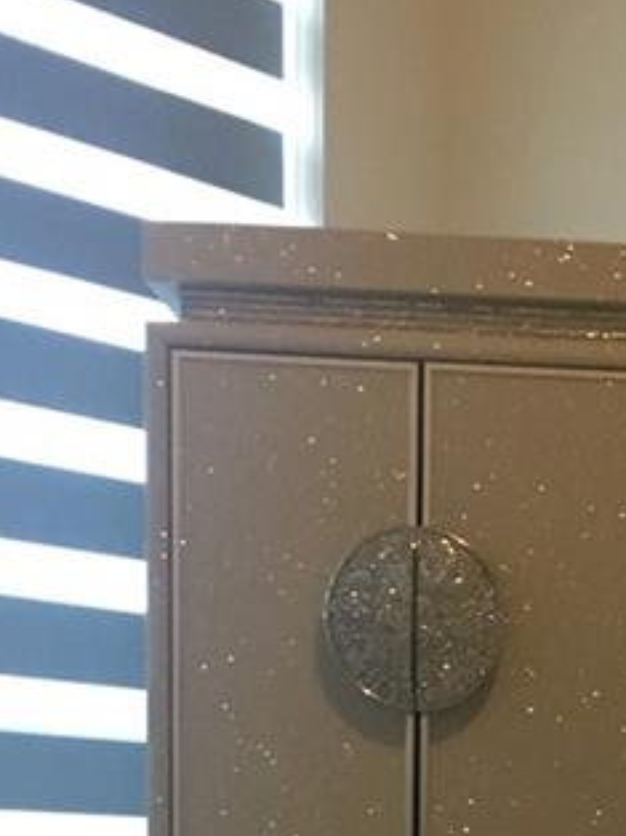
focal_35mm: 111
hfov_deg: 13.0
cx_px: 773
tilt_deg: -7.5
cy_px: 1329
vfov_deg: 16.0
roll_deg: -1.4
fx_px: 2680
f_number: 2.2
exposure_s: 1/30
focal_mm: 4.15
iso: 125
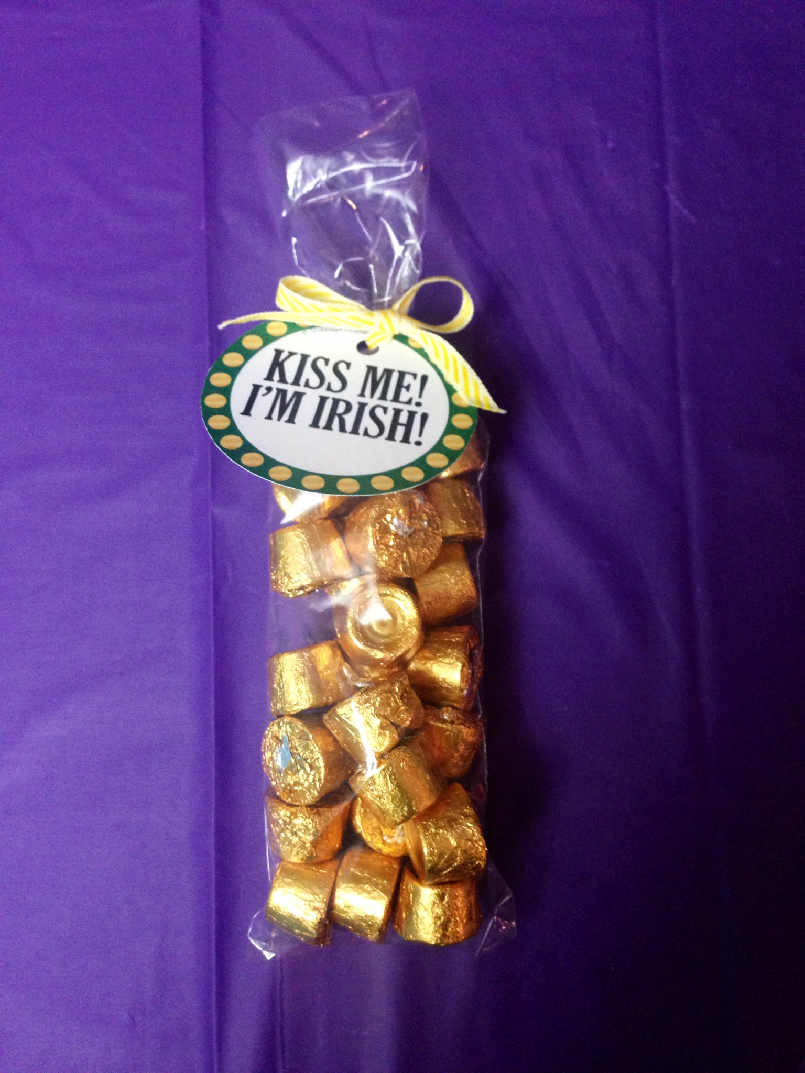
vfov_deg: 55.4
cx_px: 402
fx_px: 1023
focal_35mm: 33
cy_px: 536
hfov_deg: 42.9
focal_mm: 4.12
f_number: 2.4
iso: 320
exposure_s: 1/20
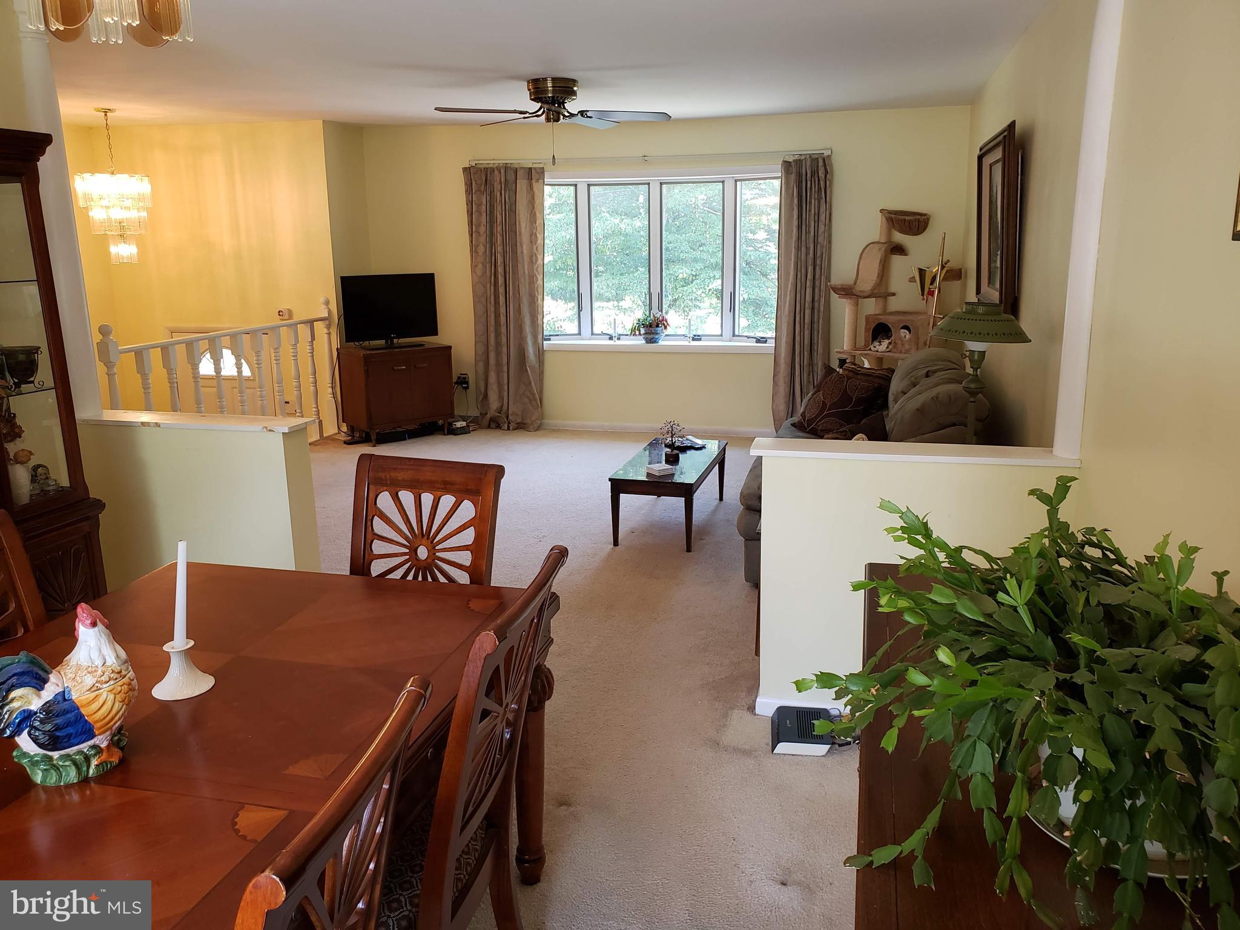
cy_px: 465
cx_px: 620
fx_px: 931
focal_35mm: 26
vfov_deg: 53.1
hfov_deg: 67.3
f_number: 2.4
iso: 200
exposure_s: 1/60
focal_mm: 4.3
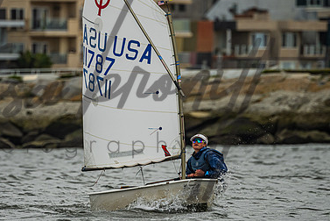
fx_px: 6715
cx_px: 108
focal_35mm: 732
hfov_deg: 2.8
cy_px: 80
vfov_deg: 1.9
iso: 320
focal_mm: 400
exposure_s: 1/3200
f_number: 5.6
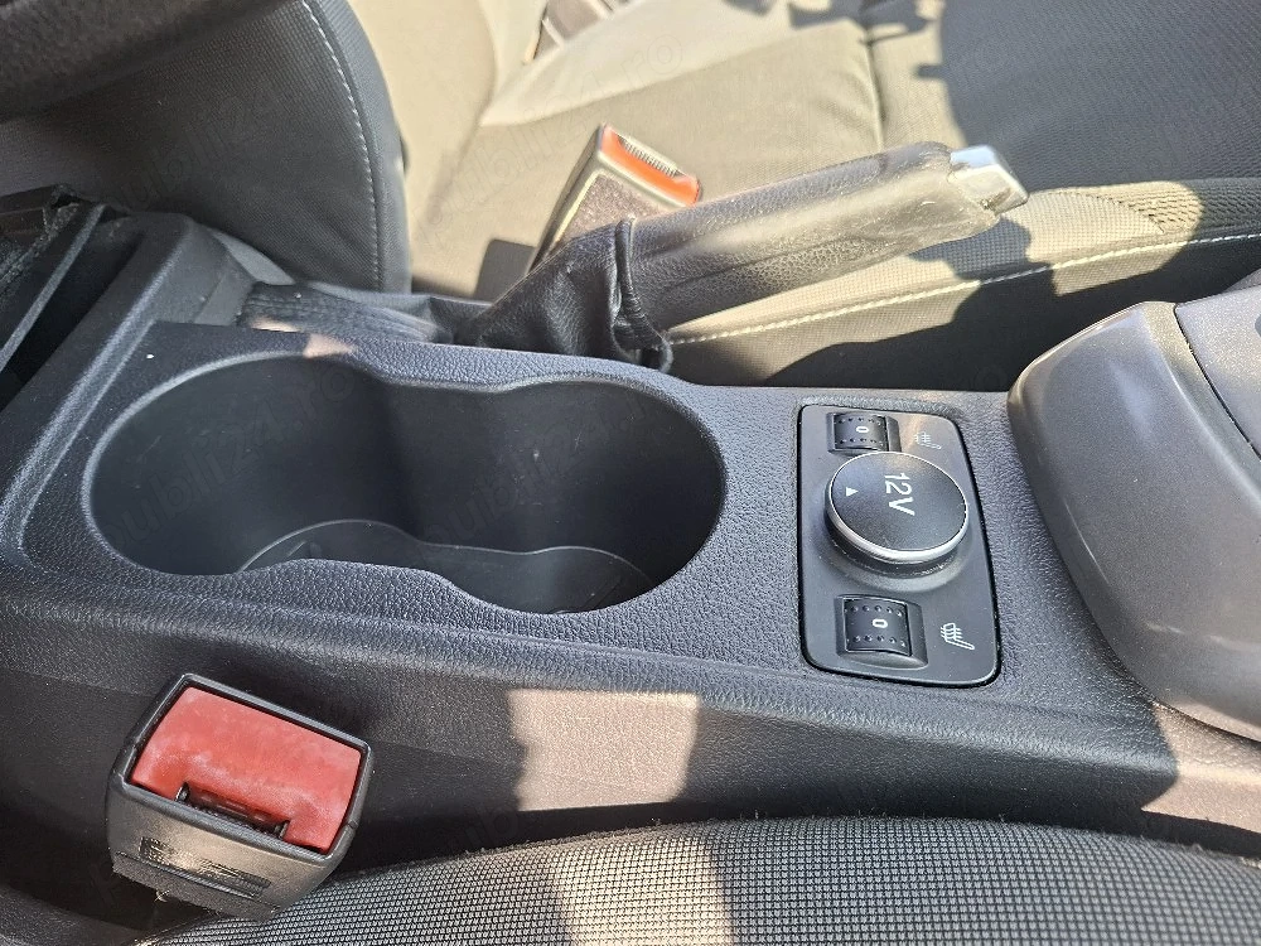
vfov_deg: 58.9
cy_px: 473
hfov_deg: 73.9
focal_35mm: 23
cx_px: 630
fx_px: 838
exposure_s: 1/116
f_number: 1.8
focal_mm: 5.54
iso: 50
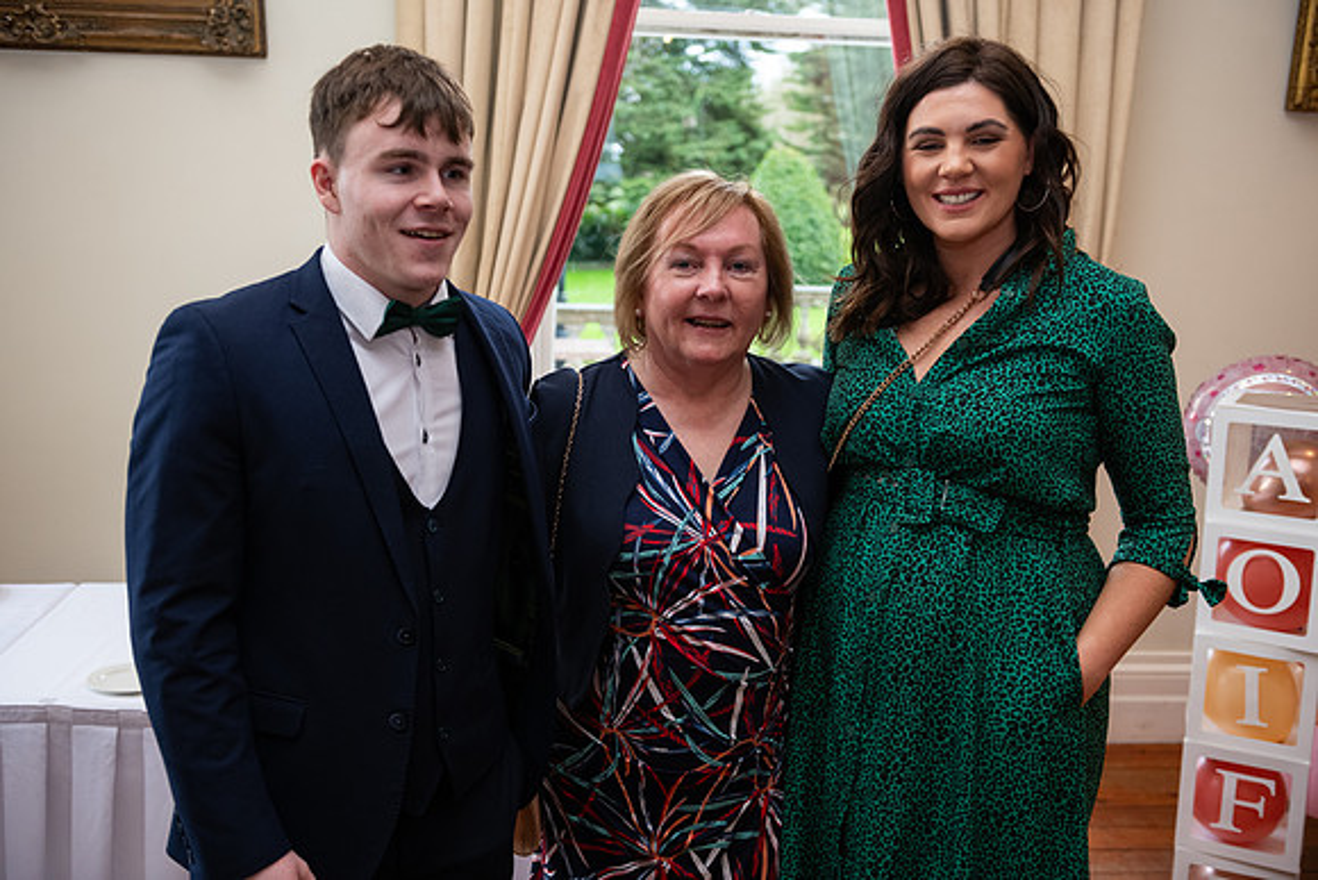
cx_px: 659
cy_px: 440
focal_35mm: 38
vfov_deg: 35.1
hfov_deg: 50.7
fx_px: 1391
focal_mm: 38
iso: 800
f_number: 3.5
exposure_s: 1/160
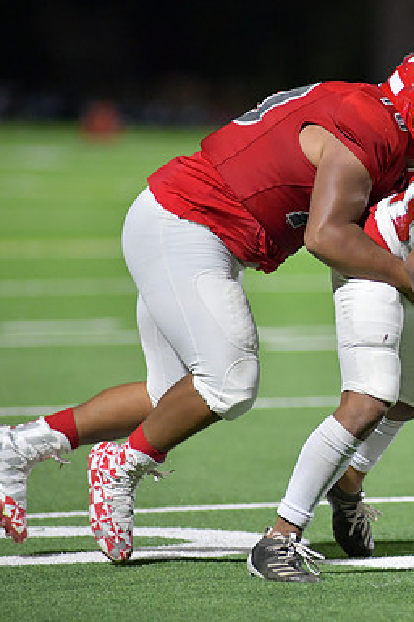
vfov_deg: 4.6
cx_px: 438
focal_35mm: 453
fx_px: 7814
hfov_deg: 3.0
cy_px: 310
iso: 5600
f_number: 3.2
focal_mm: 300
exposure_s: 1/1250
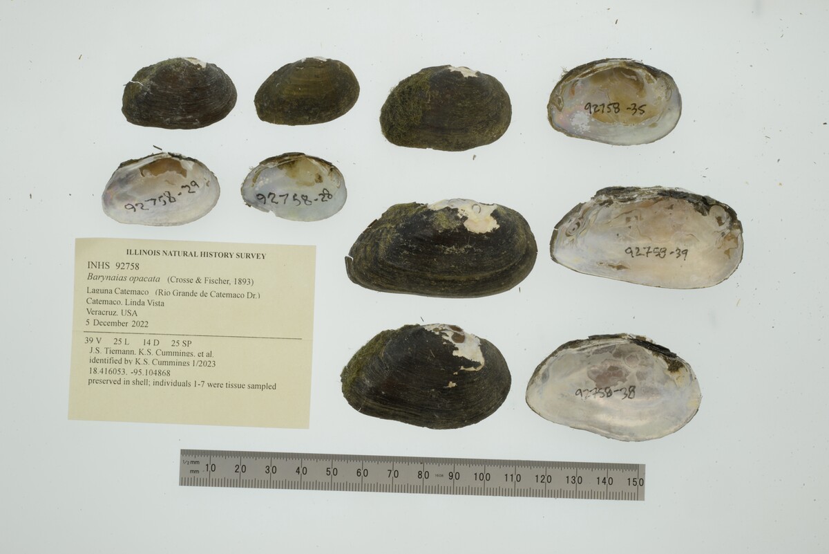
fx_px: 1382
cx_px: 414
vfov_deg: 22.6
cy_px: 277
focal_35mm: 60
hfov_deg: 33.4
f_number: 32
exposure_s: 1/10
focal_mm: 60
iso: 100
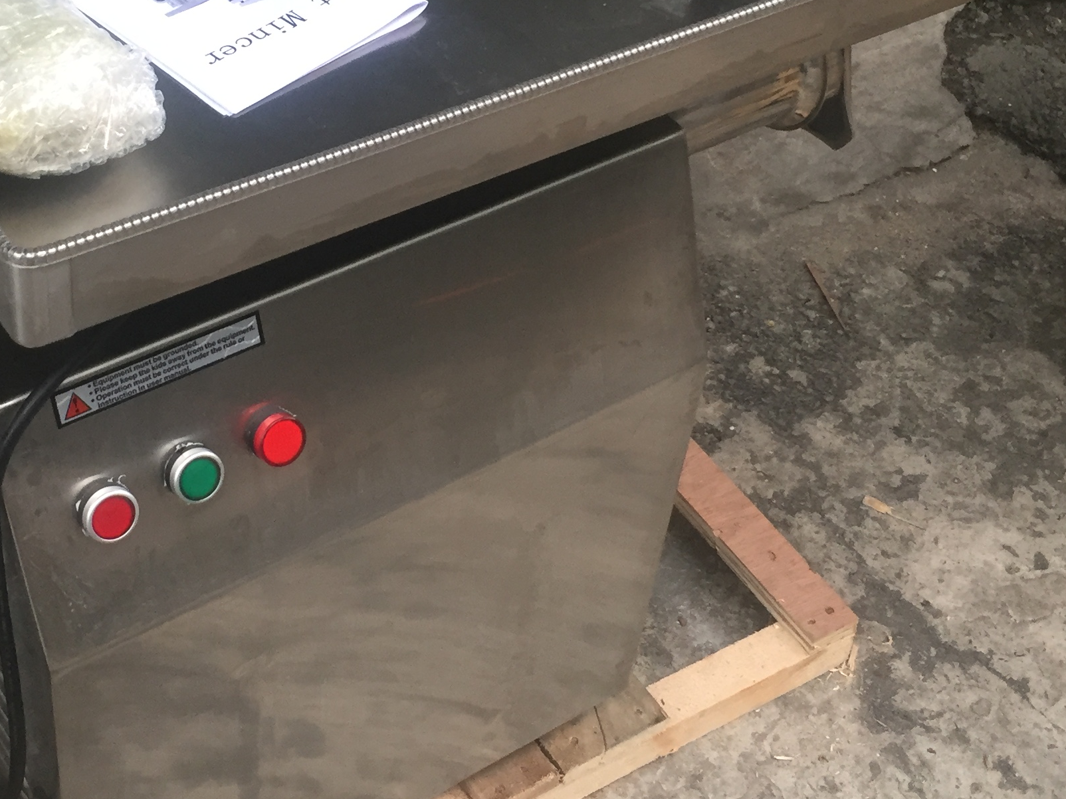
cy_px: 237
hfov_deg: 32.3
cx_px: 316
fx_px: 1817
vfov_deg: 24.6
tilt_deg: -45.5
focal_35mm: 59
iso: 125
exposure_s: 1/33
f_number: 2.2
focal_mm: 4.15
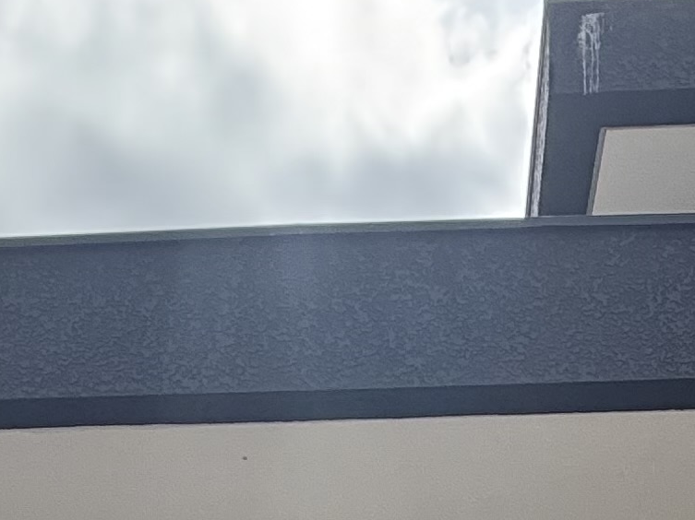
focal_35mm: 75
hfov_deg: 26.0
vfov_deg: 15.1
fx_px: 1505
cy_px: 1103
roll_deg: +0.3
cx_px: 401
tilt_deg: -0.1
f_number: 2.2
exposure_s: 1/830
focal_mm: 2.22
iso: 50
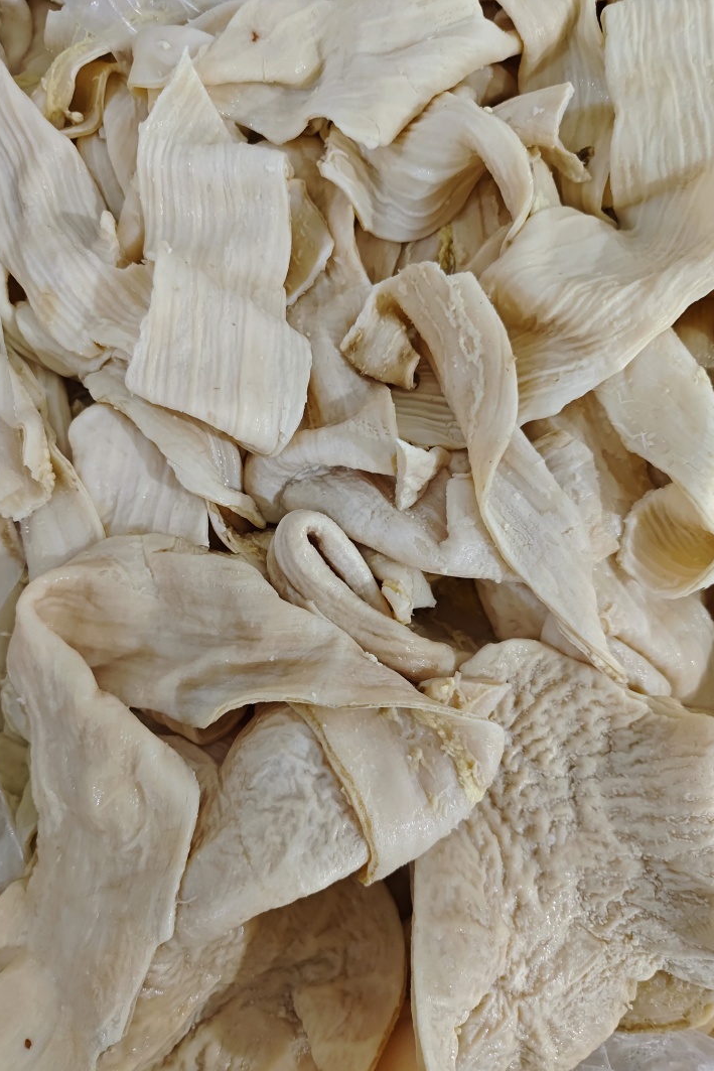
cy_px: 537
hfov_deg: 53.1
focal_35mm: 24
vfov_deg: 73.7
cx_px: 327
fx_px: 714
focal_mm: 5.56
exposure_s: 1/50
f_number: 1.88
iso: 1083
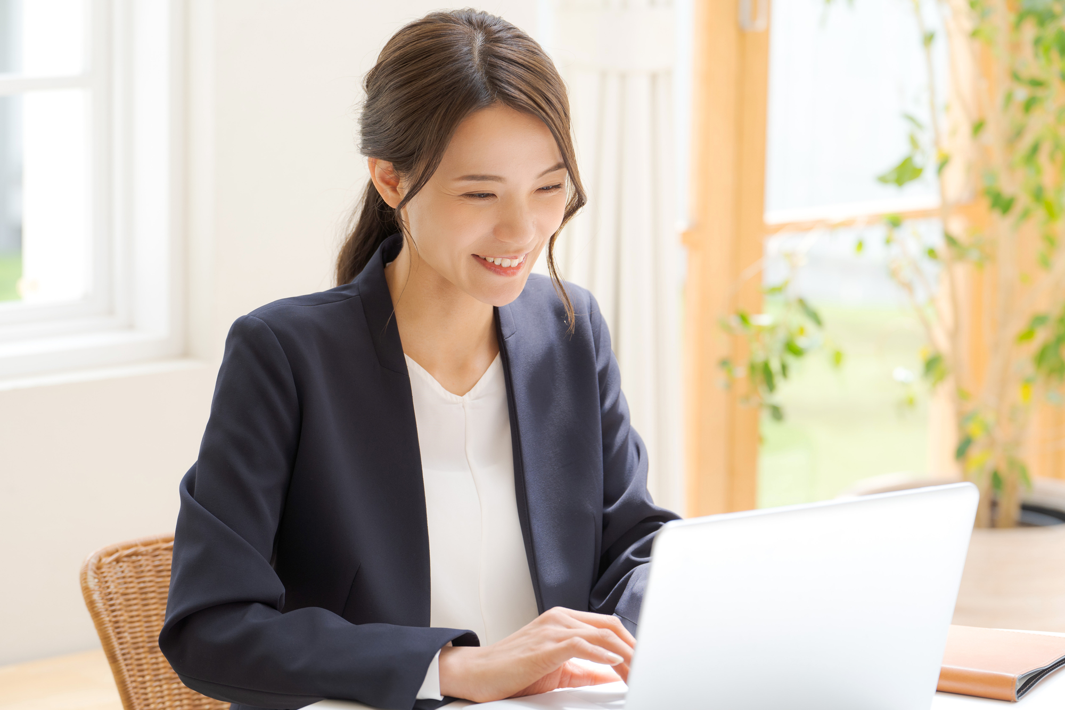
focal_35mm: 108
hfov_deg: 18.9
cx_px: 532
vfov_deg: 12.7
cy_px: 355
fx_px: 3195
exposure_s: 1/400
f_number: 4
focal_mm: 108
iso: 250
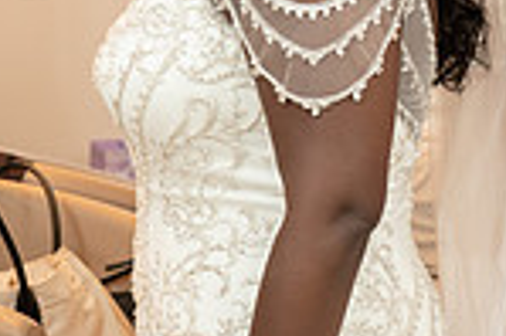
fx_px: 1938
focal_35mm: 138
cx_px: 469
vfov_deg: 9.9
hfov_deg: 14.7
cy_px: 59
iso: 1600
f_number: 4
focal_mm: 35
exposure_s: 1/100
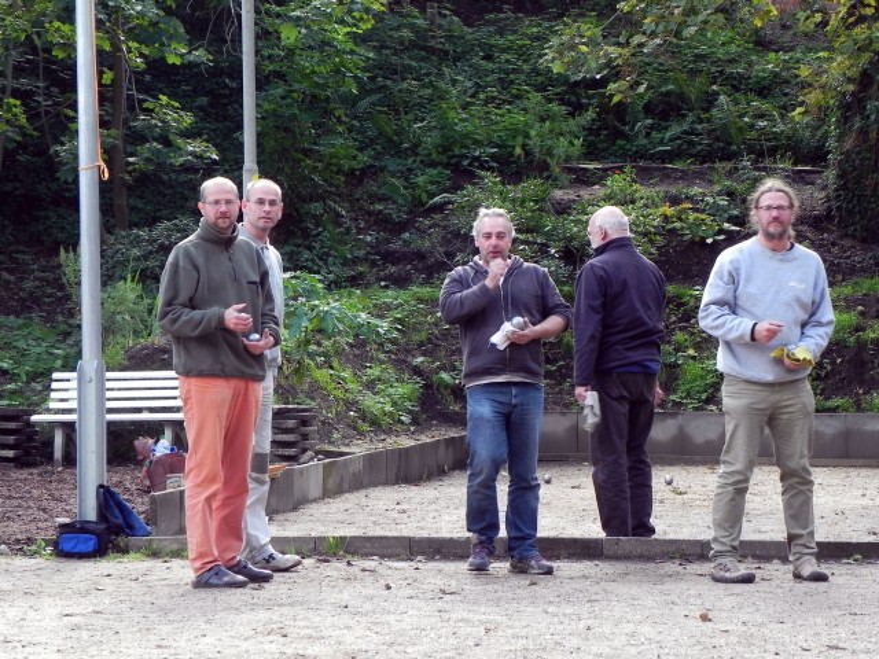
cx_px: 440
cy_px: 330
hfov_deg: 16.8
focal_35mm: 117
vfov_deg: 12.7
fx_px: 2971
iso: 160
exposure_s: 1/81.5
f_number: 4
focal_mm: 20.8
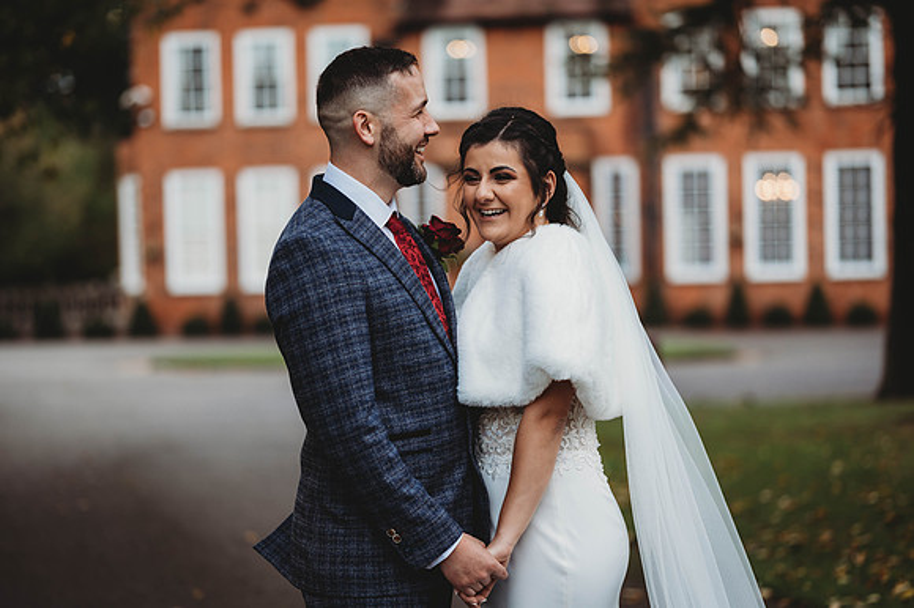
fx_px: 2157
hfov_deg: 23.9
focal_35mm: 85
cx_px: 457
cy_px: 304
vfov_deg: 16.1
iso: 100
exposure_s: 1/200
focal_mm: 85
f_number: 1.8
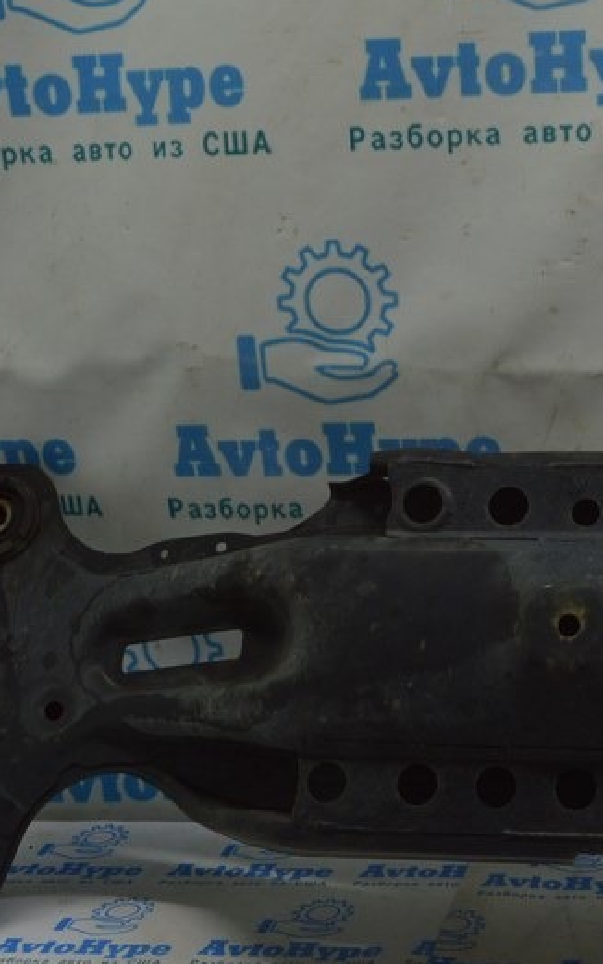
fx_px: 1734
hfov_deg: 19.2
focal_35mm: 66
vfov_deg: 31.0
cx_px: 605
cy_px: 589
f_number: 7.1
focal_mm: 22
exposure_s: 1/50
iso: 400
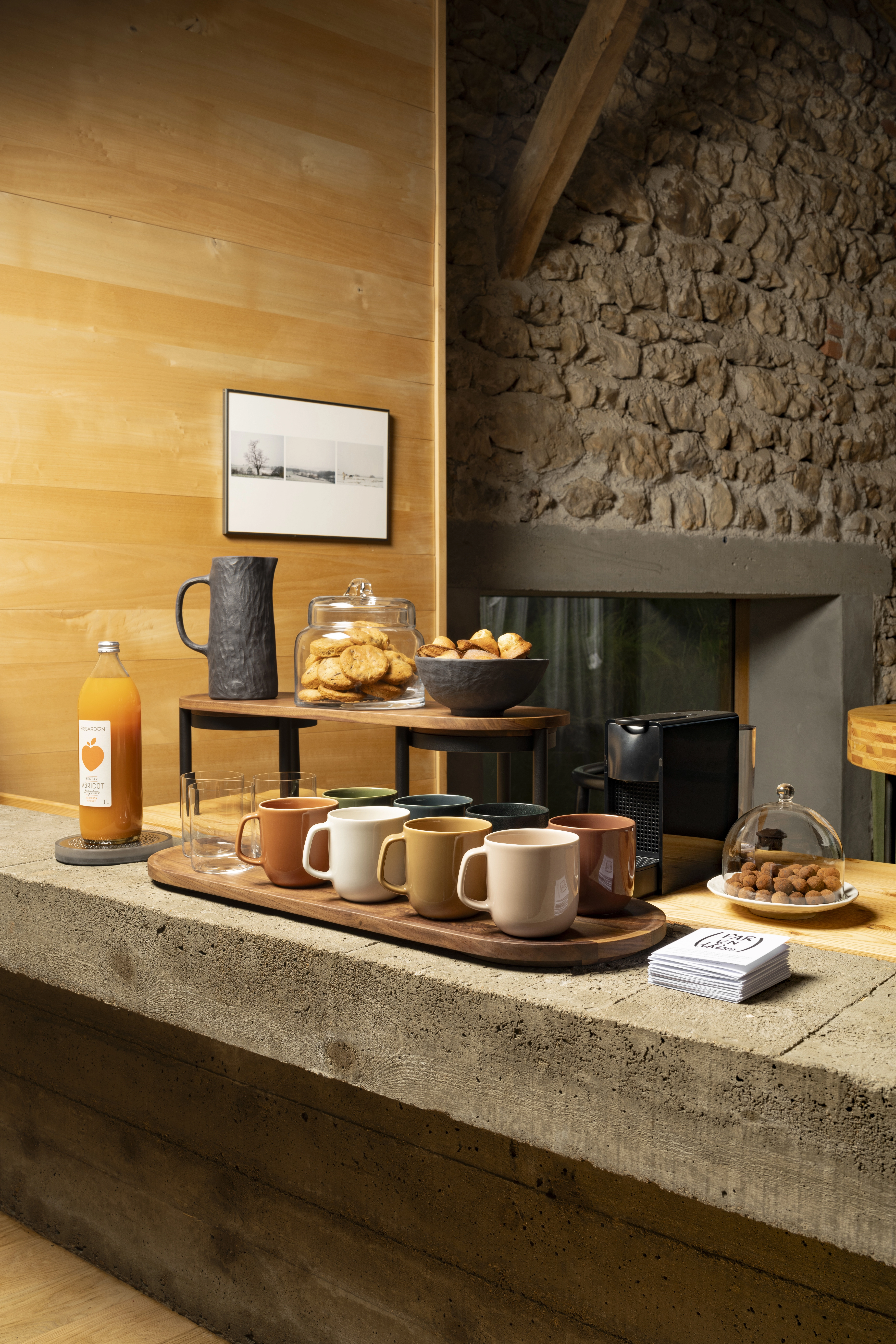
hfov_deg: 41.1
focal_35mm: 32
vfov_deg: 58.7
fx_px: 1194
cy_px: 672
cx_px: 448
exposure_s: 1/160
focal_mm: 32
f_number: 11
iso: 100
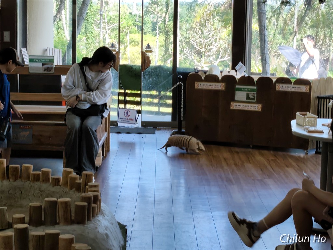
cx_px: 166
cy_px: 125
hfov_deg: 22.8
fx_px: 827
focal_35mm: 86
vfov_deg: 17.2
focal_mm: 6.07
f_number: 1.7
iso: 50
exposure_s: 1/120
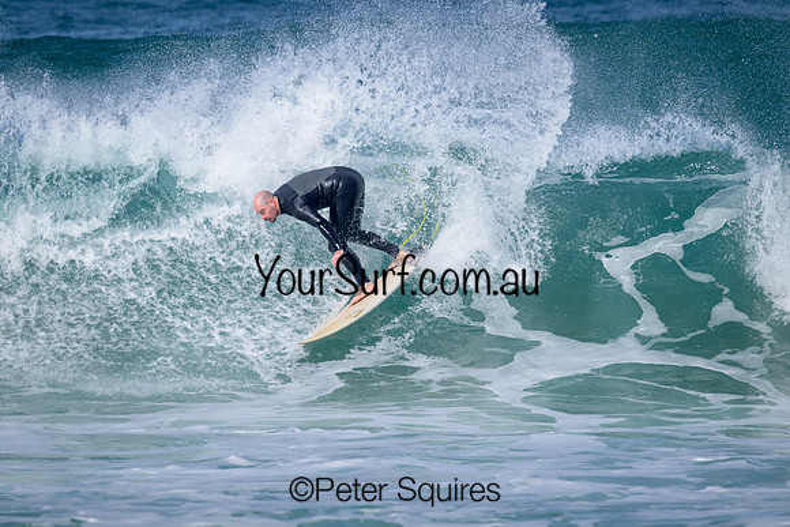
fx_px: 13608
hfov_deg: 3.3
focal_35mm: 620
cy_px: 264
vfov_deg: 2.2
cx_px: 395
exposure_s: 1/2000
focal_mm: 620
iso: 640
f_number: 11
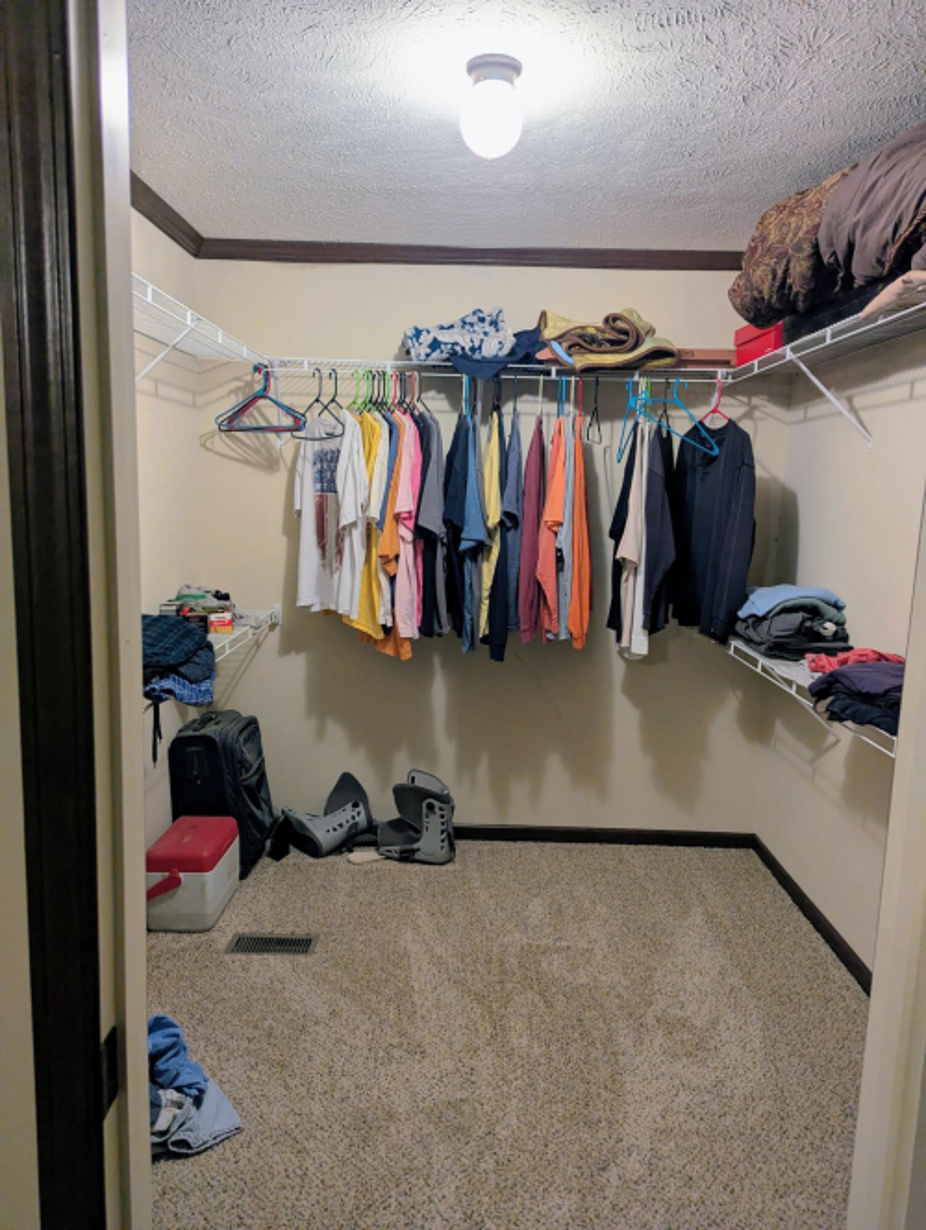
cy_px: 615
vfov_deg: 71.5
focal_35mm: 24
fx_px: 854
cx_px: 463
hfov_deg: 56.9
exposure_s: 1/30
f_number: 1.85
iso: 137
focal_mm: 6.81
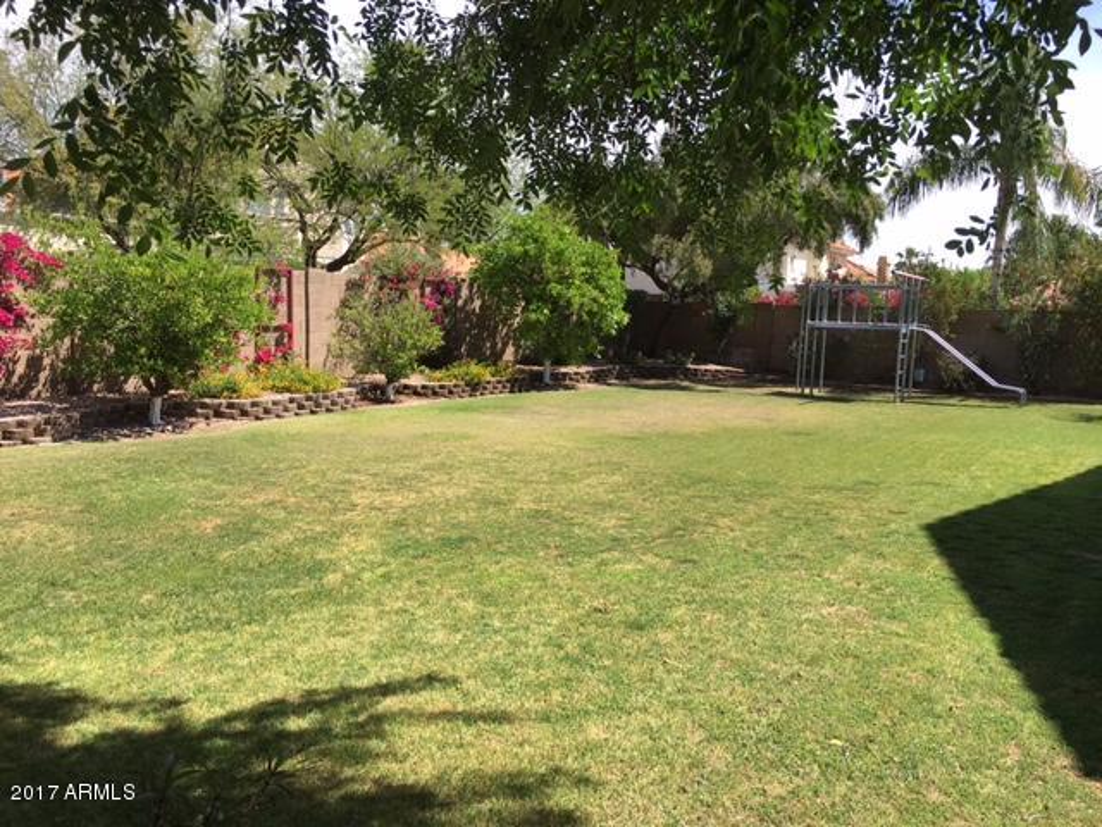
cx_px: 551
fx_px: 923
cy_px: 414
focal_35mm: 29
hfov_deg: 61.7
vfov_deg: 48.2
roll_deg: -2.2
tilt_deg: -5.1
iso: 25
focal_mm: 4.15
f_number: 2.2
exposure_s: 1/874
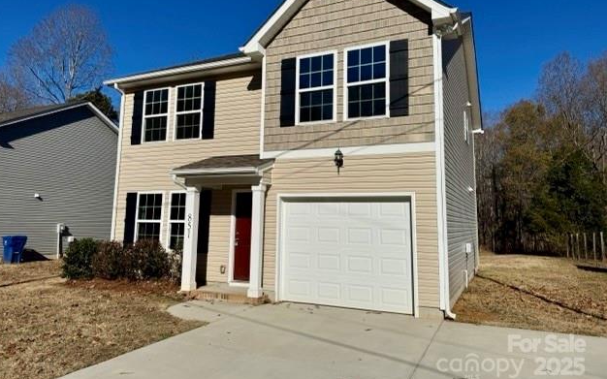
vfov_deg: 47.4
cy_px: 159
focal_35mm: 26
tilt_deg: +7.9
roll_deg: -0.7
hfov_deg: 70.4
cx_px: 298
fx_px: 430
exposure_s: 1/14286
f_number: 1.78
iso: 64
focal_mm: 6.76
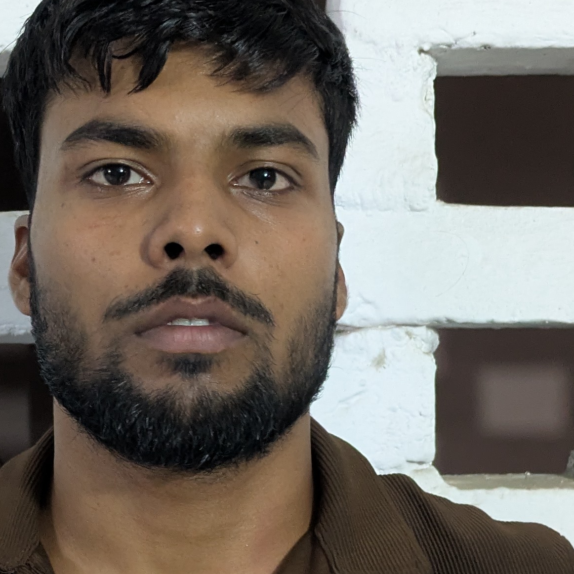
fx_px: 1651
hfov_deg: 19.7
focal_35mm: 88
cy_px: 432
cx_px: 189
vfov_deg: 19.6
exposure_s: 1/25
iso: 555
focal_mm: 5.43
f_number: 1.89
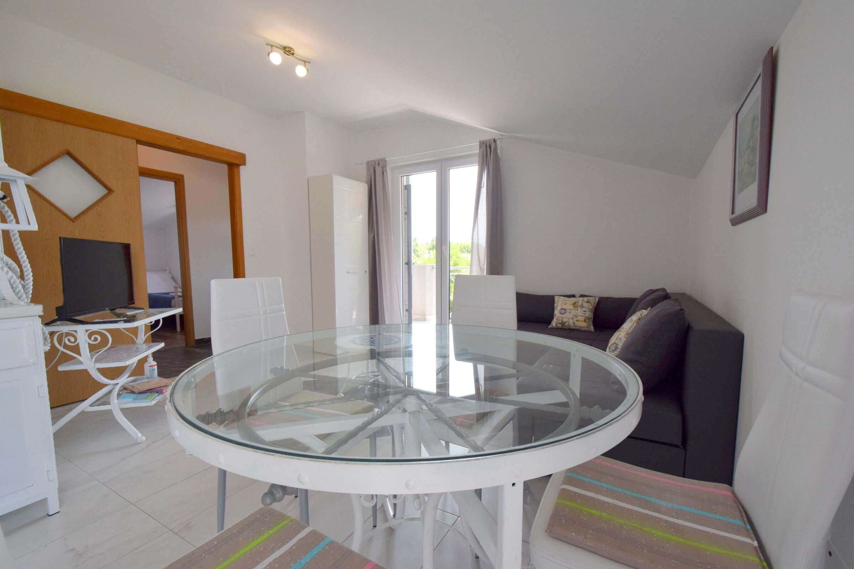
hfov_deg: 100.4
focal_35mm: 15
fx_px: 356
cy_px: 284
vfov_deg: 77.3
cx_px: 427
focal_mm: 10
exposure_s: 1/200
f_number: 9
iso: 800
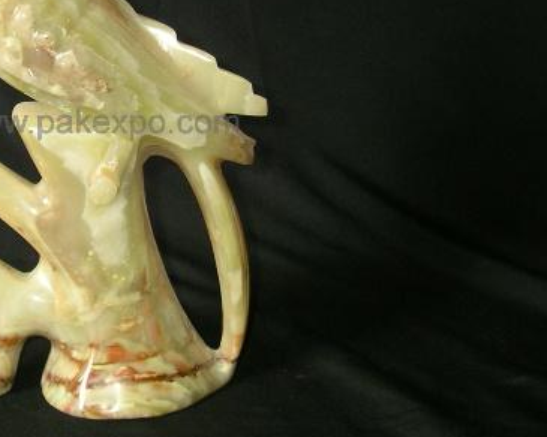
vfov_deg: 23.3
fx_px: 1052
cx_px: 96
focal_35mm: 65
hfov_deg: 28.4
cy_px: 124
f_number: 2.9
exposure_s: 1/31.6
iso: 100
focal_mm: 6
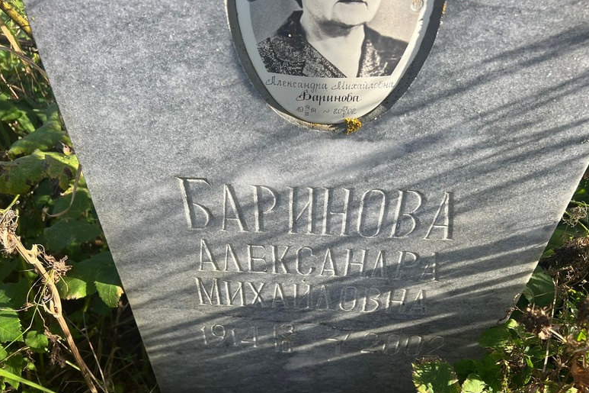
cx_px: 290
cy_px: 228
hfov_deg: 65.5
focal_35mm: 28
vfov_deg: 46.2
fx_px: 458
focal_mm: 5.7
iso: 50
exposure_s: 1/1029
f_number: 1.5
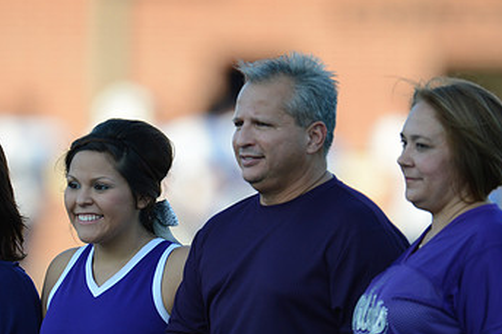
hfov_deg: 2.2
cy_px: 238
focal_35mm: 928
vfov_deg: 1.5
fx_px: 12934
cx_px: 200
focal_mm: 550
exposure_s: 1/2000
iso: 800
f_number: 4
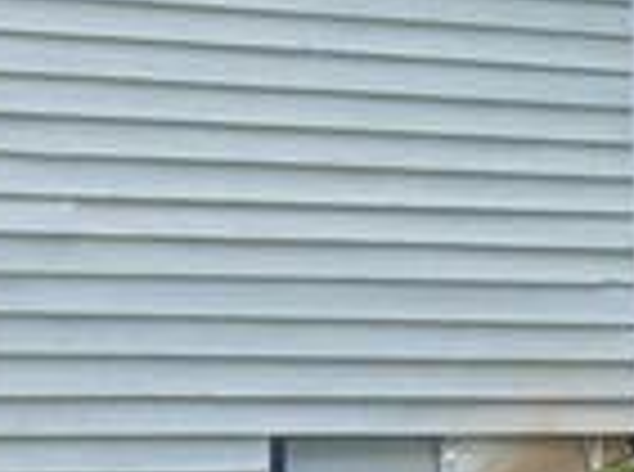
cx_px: 153
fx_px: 3325
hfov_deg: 10.9
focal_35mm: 182
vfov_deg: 8.0
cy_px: 607
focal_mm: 4.5
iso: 80
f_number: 3
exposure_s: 1/100
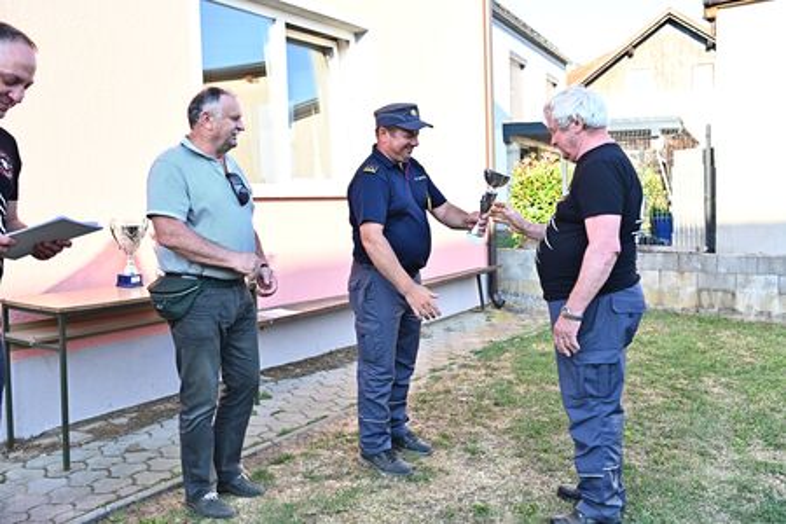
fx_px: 764
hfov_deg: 54.4
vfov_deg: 37.9
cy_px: 262
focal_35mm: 35
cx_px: 393
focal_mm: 35
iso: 1600
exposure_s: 1/2500
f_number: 4
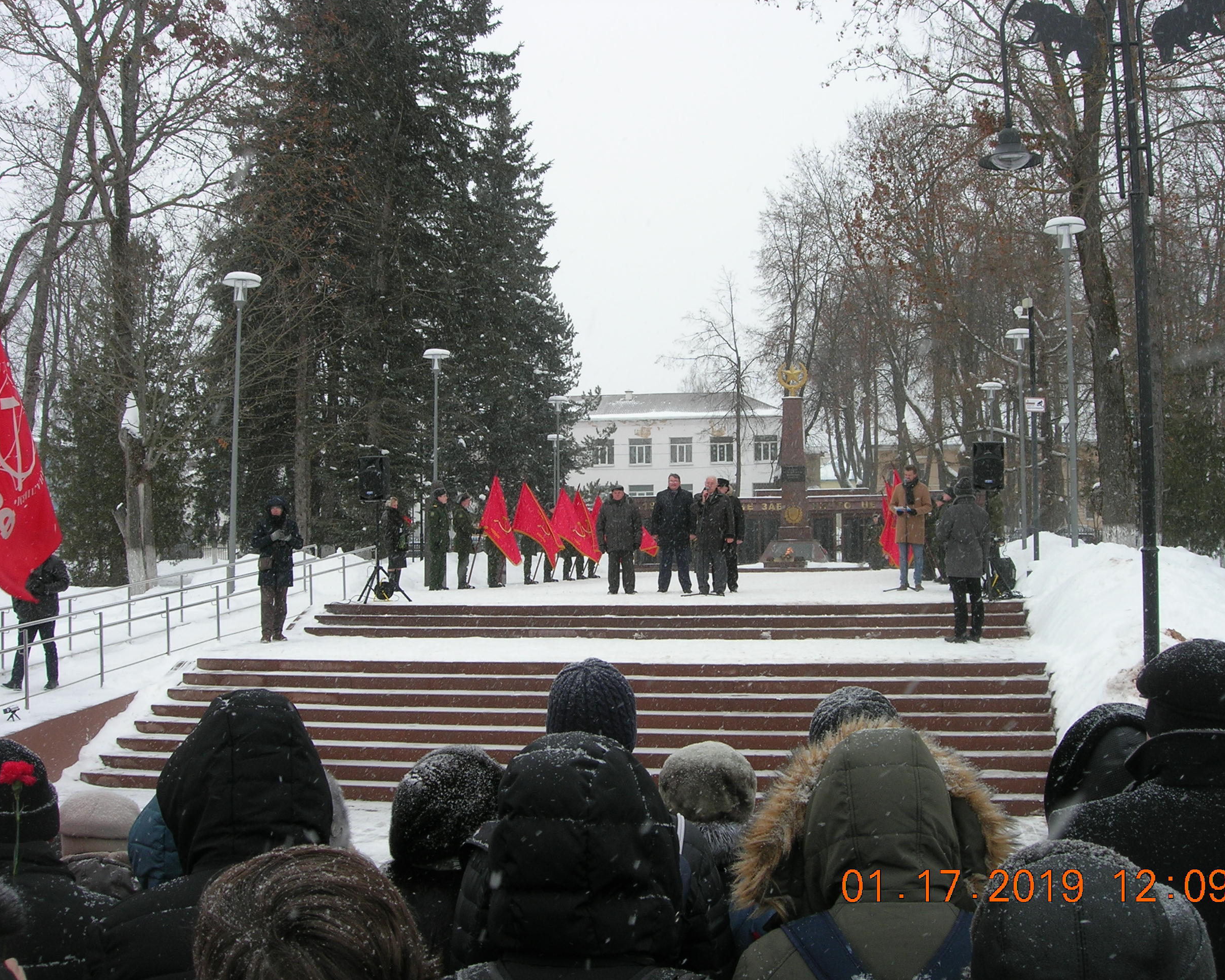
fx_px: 1450
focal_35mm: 40
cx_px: 651
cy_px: 494
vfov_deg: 37.3
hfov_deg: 45.8
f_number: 4.8
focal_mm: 7.8
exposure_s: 1/123
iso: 64
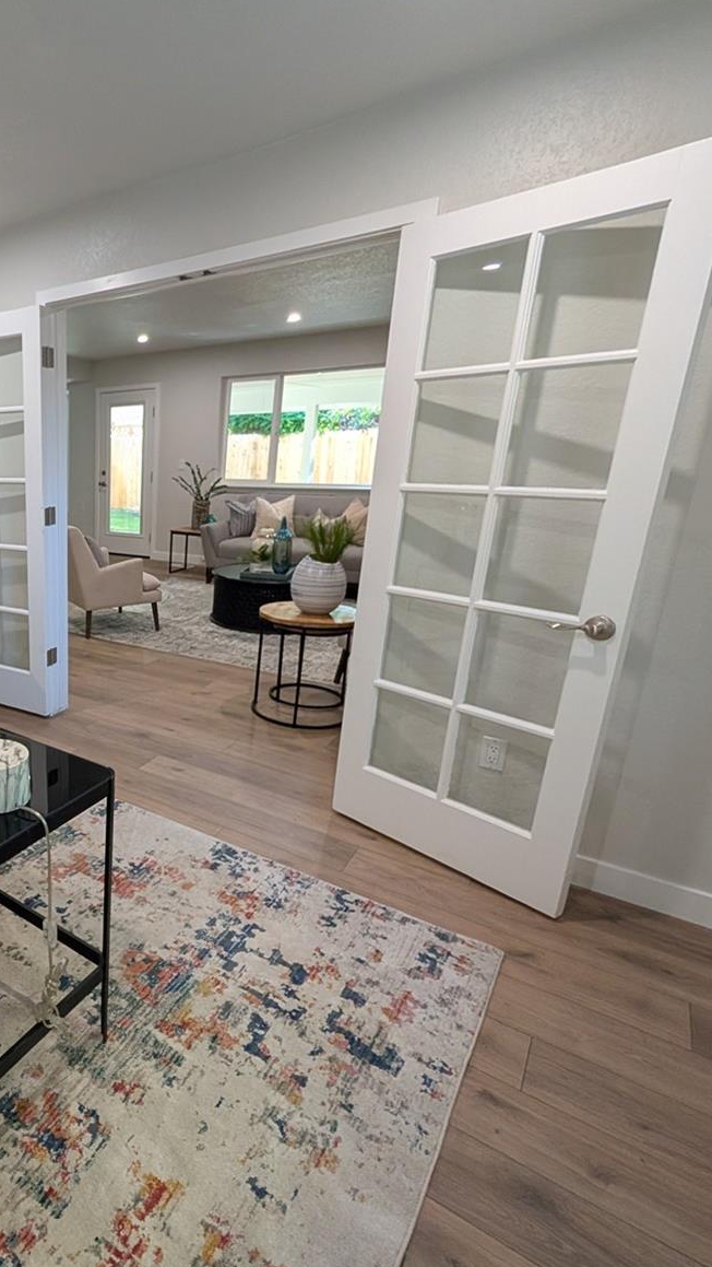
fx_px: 604
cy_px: 642
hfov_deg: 50.7
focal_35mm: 18
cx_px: 19
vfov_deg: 92.7
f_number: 1.7
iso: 257
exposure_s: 1/120
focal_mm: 2.02
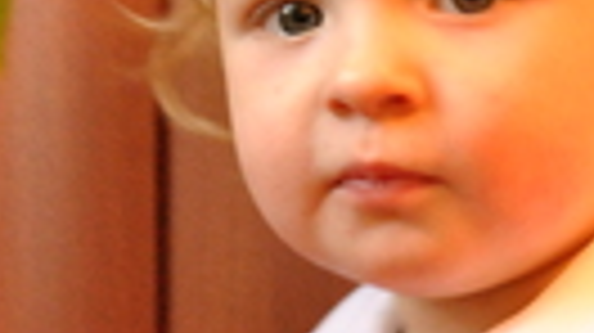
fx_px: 4218
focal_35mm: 268
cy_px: 119
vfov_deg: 4.5
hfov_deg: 8.0
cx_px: 432
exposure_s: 1/15
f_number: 5.6
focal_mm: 50
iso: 1600
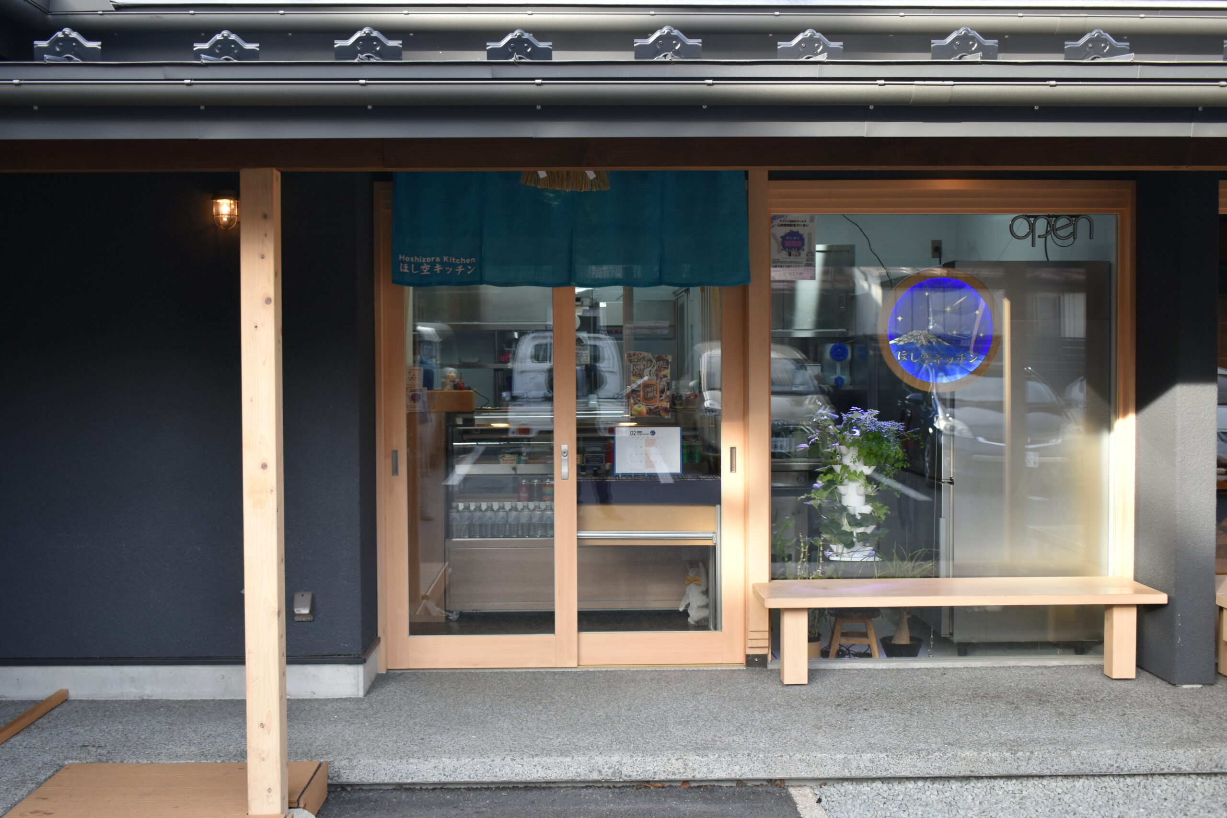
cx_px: 614
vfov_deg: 33.0
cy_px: 409
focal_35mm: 40
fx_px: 1380
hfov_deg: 47.9
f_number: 5
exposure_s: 1/250
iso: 400
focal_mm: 27
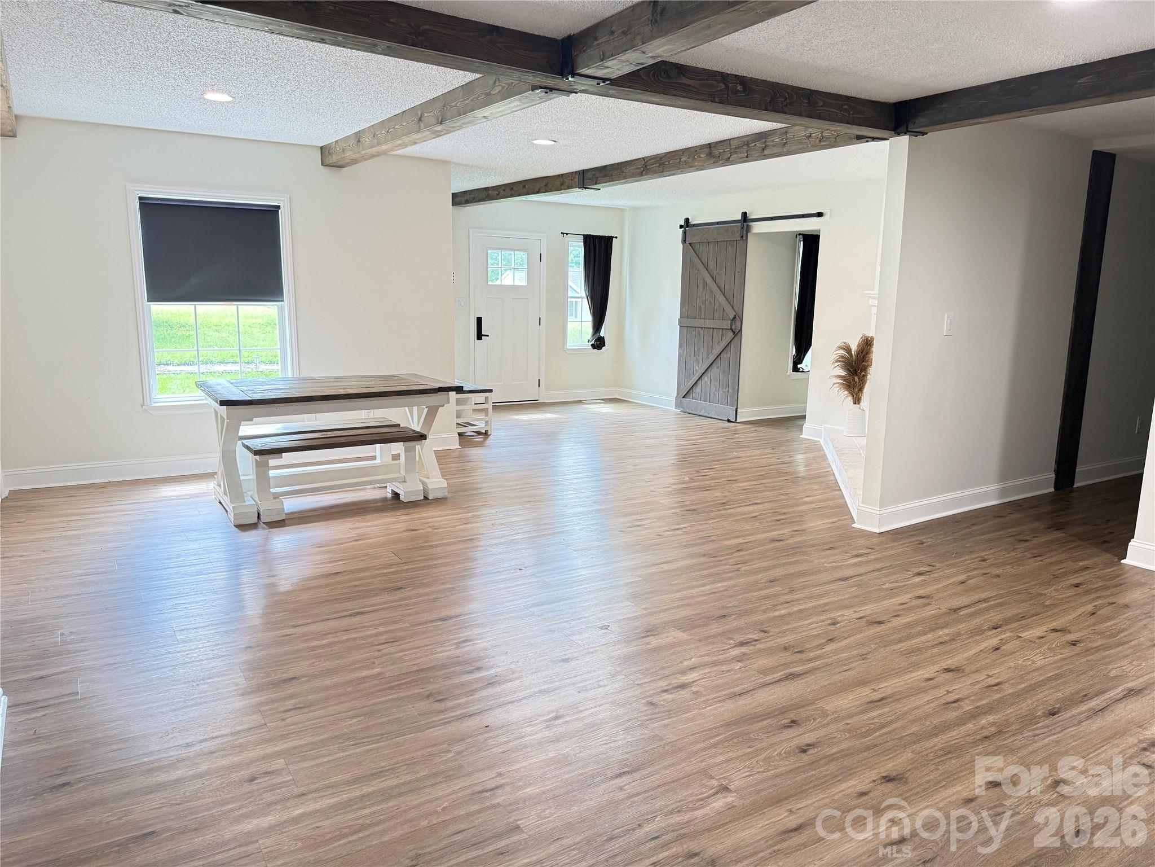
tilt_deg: -10.4
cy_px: 434
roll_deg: -1.1
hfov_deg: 71.6
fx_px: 801
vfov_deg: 56.8
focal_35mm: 24
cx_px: 578
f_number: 1.78
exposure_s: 1/60
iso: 320
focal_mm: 6.76
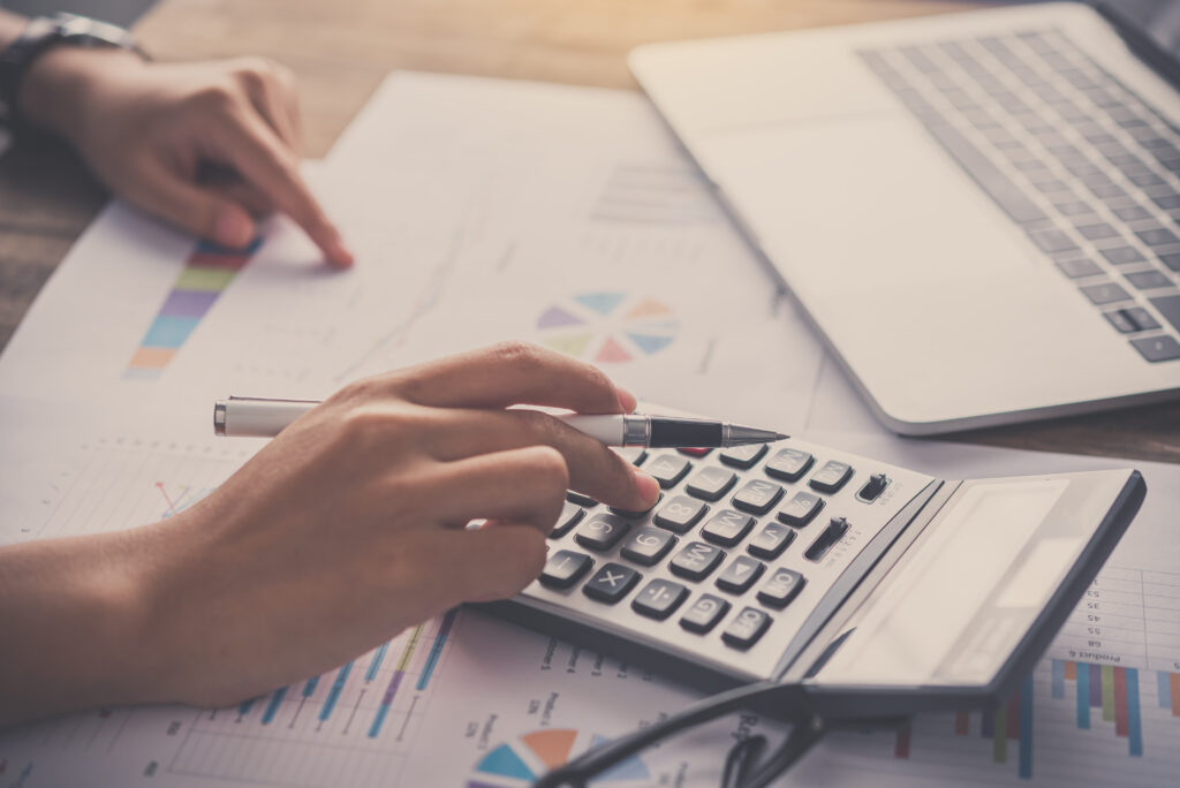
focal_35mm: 60
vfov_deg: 22.7
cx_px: 590
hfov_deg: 33.4
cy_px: 394
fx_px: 1968
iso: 250
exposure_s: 1/400
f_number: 4.5
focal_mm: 60
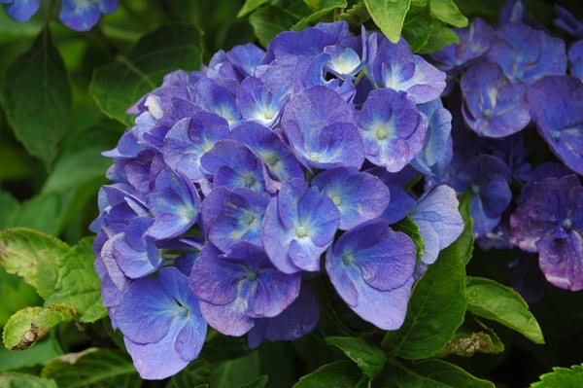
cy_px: 194
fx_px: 1165
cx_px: 292
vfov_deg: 18.9
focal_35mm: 72
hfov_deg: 28.1
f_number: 8
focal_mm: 48
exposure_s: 1/320
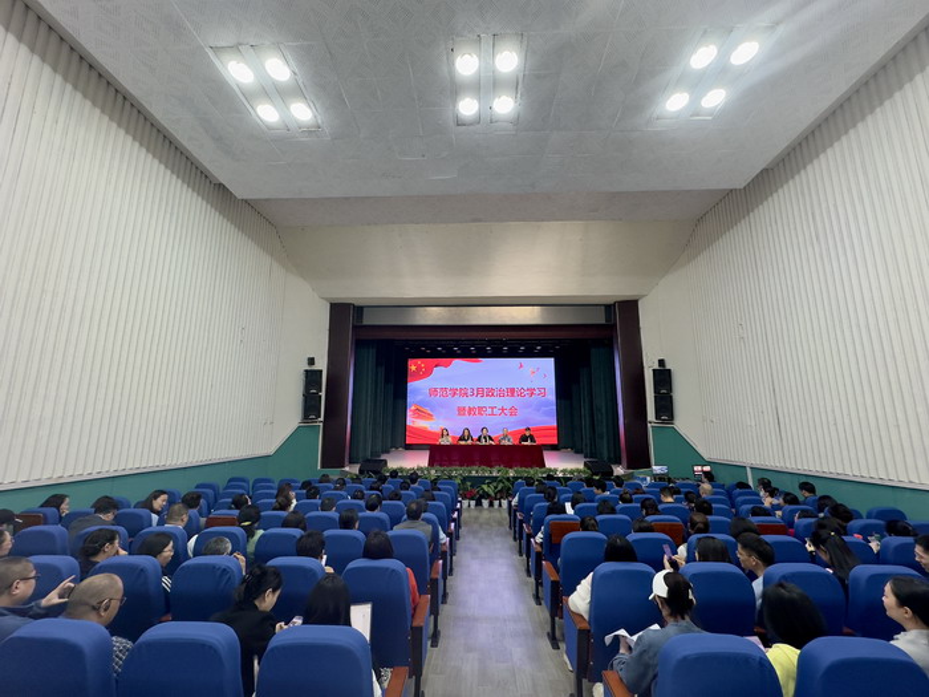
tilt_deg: +8.8
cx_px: 464
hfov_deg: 102.1
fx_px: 376
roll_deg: +0.2
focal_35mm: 14
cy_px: 348
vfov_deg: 85.7
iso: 160
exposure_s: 1/120
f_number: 2.2
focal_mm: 2.22
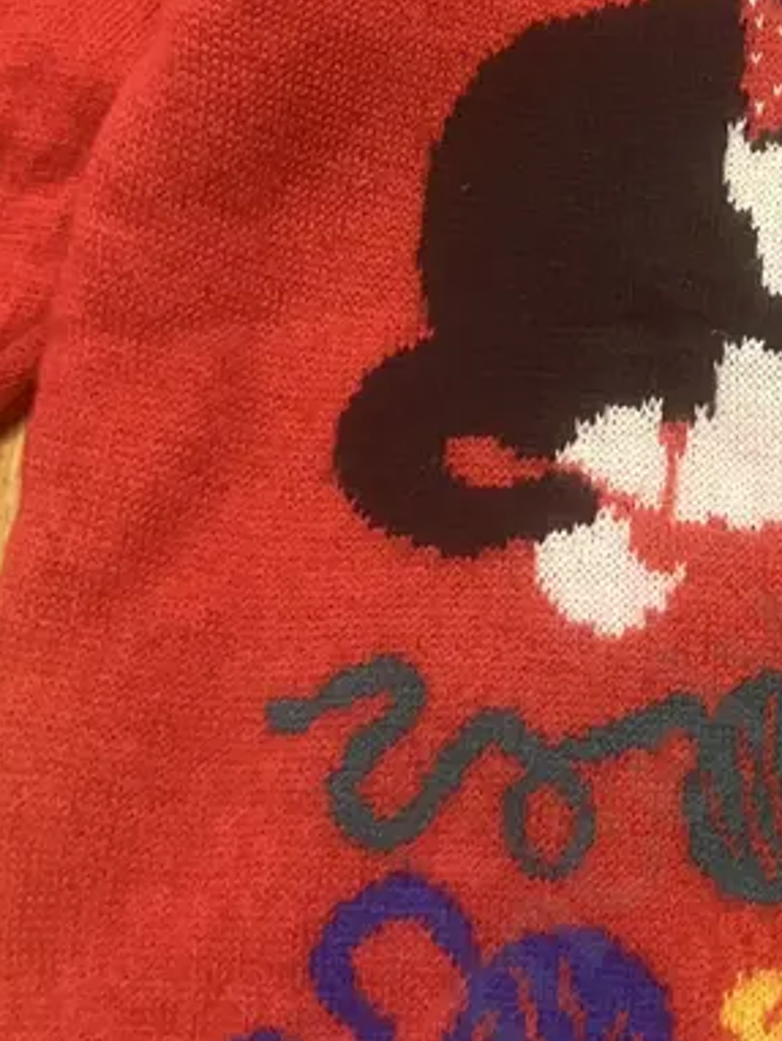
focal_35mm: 75
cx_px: 1005
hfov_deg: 18.4
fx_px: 2257
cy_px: 335
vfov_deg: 25.8
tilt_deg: -70.6
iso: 200
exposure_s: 1/50
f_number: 1.8
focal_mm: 3.99
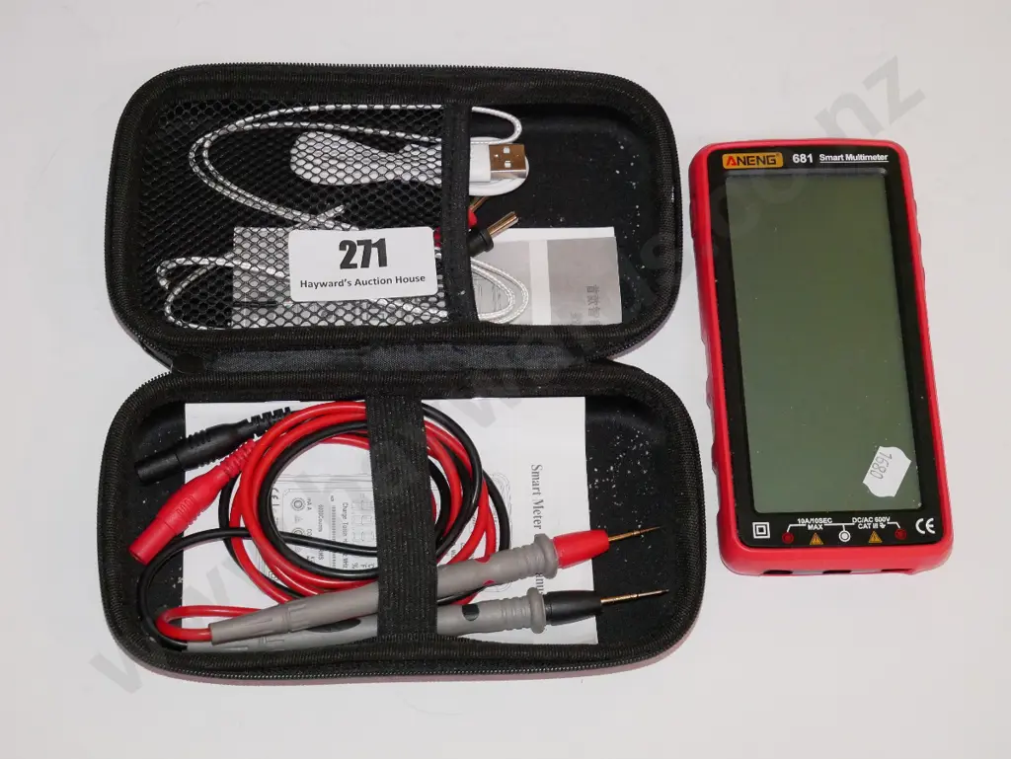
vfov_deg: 17.6
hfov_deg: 23.3
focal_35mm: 84
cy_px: 380
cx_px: 506
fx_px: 2454
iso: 3200
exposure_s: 1/125
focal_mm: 42
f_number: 5.6
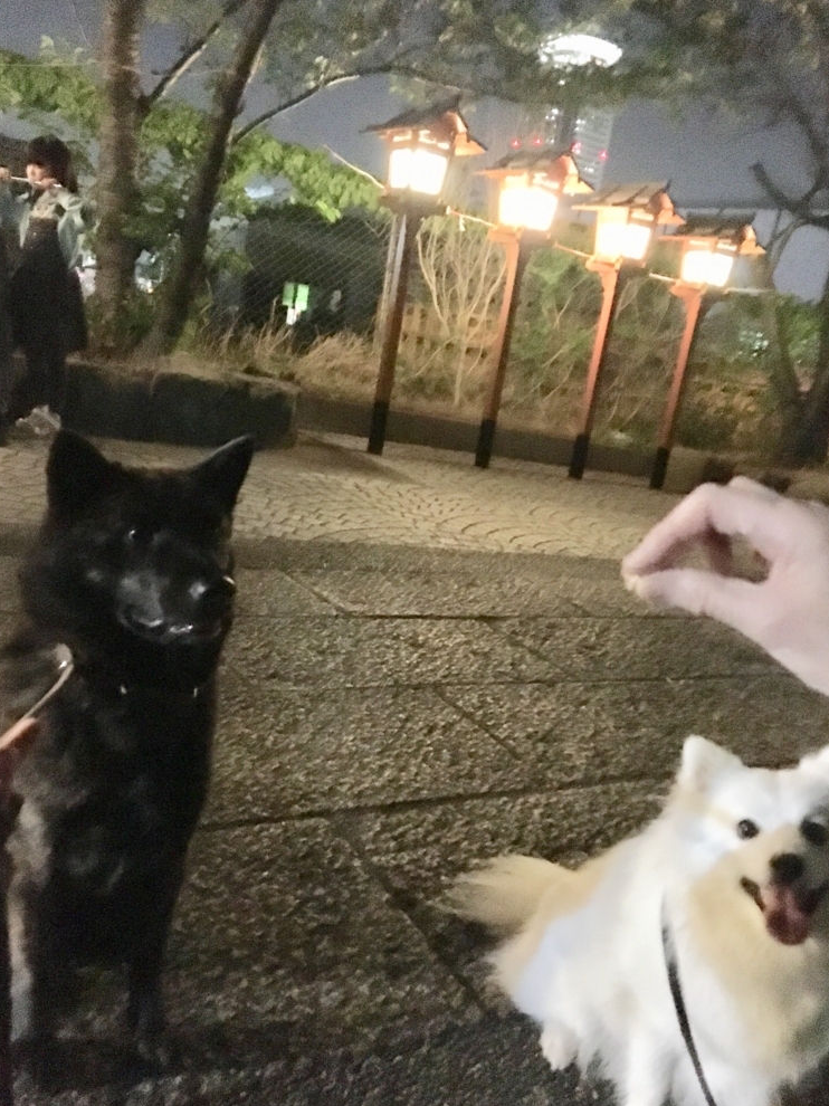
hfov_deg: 46.8
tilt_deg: -13.0
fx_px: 958
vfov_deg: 60.0
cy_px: 554
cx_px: 417
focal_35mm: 30
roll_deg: -10.1
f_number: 2.2
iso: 1600
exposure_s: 1/15
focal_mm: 4.15
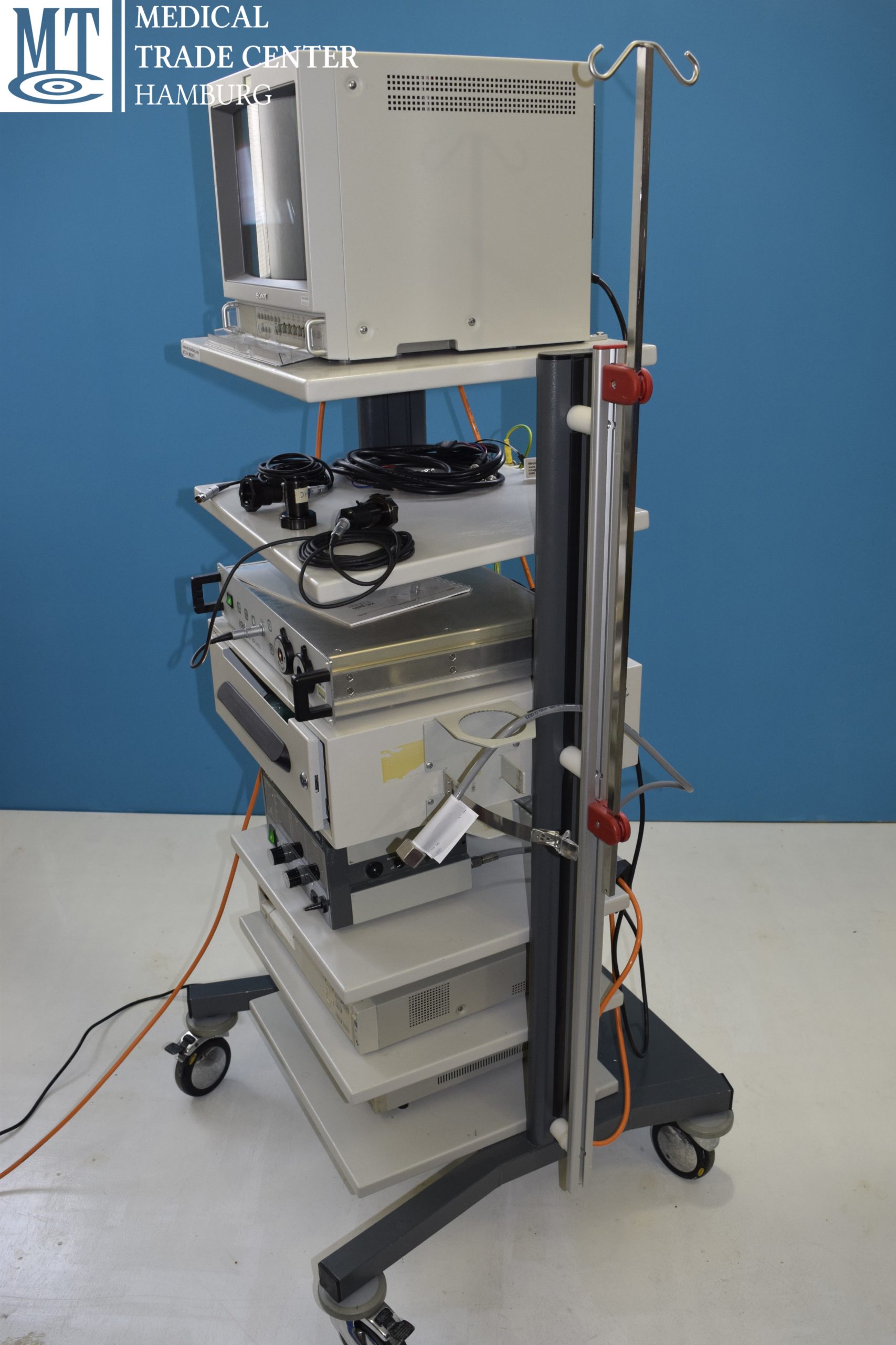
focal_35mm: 30
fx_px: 1120
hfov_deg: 43.6
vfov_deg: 61.9
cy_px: 672
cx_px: 448
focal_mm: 20
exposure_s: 1/125
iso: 640
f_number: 5.6
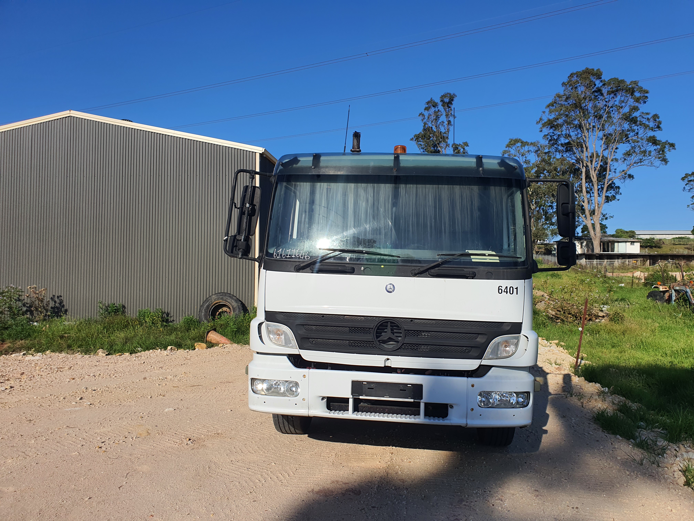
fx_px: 521
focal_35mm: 26
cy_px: 260
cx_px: 347
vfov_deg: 53.1
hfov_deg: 67.3
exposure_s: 1/3128
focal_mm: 4.3
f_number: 2.4
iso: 50
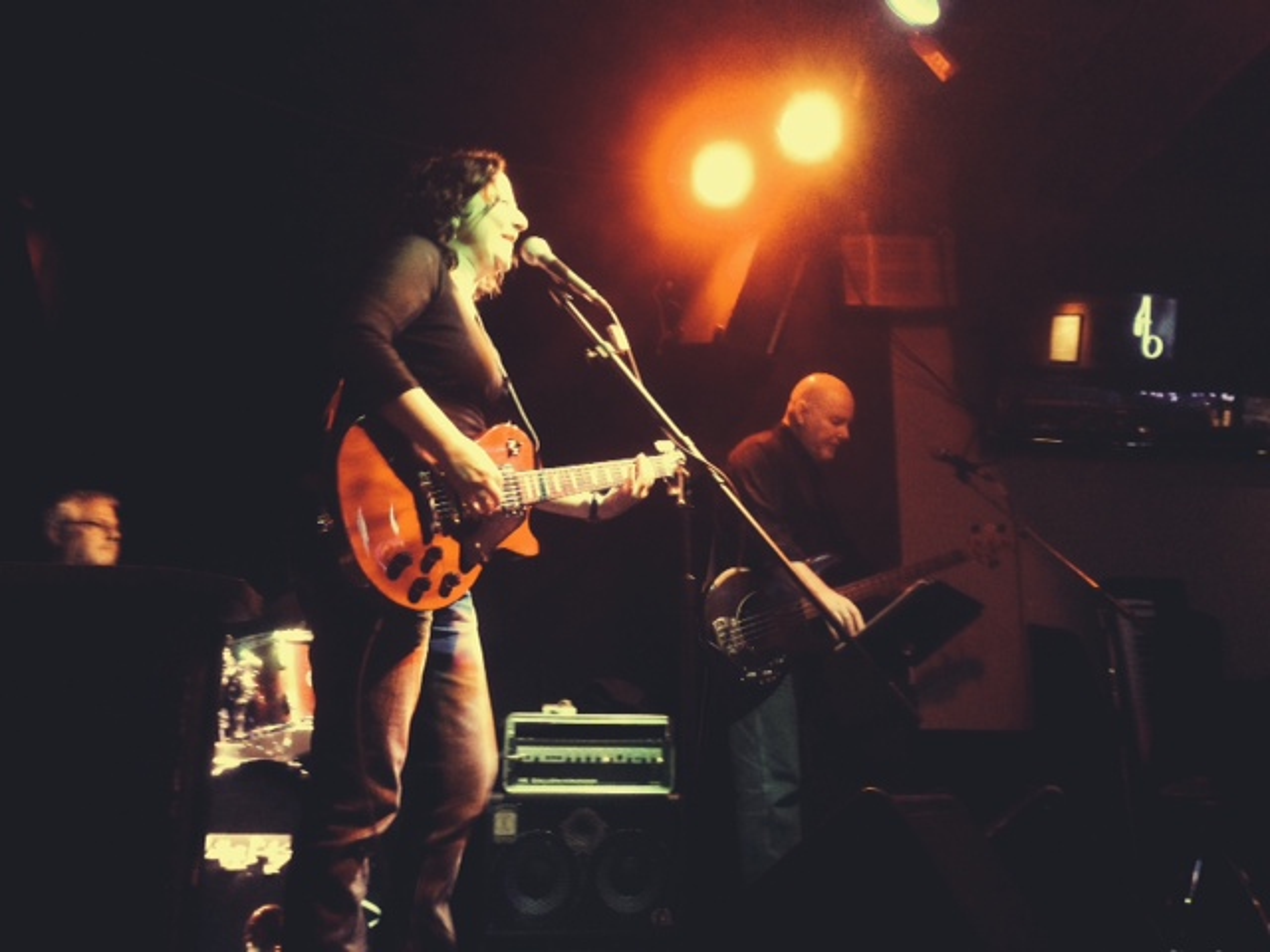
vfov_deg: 42.9
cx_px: 635
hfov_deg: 55.4
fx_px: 1211
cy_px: 476
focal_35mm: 33
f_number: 2.4
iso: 800
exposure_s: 1/15
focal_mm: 4.12
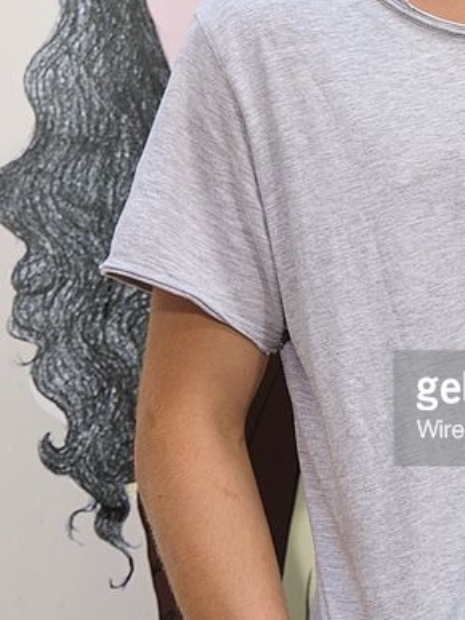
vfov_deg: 5.6
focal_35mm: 356
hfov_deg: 4.2
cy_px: 135
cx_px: 507
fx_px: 6380
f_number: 5
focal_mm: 140
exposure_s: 1/250
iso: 800
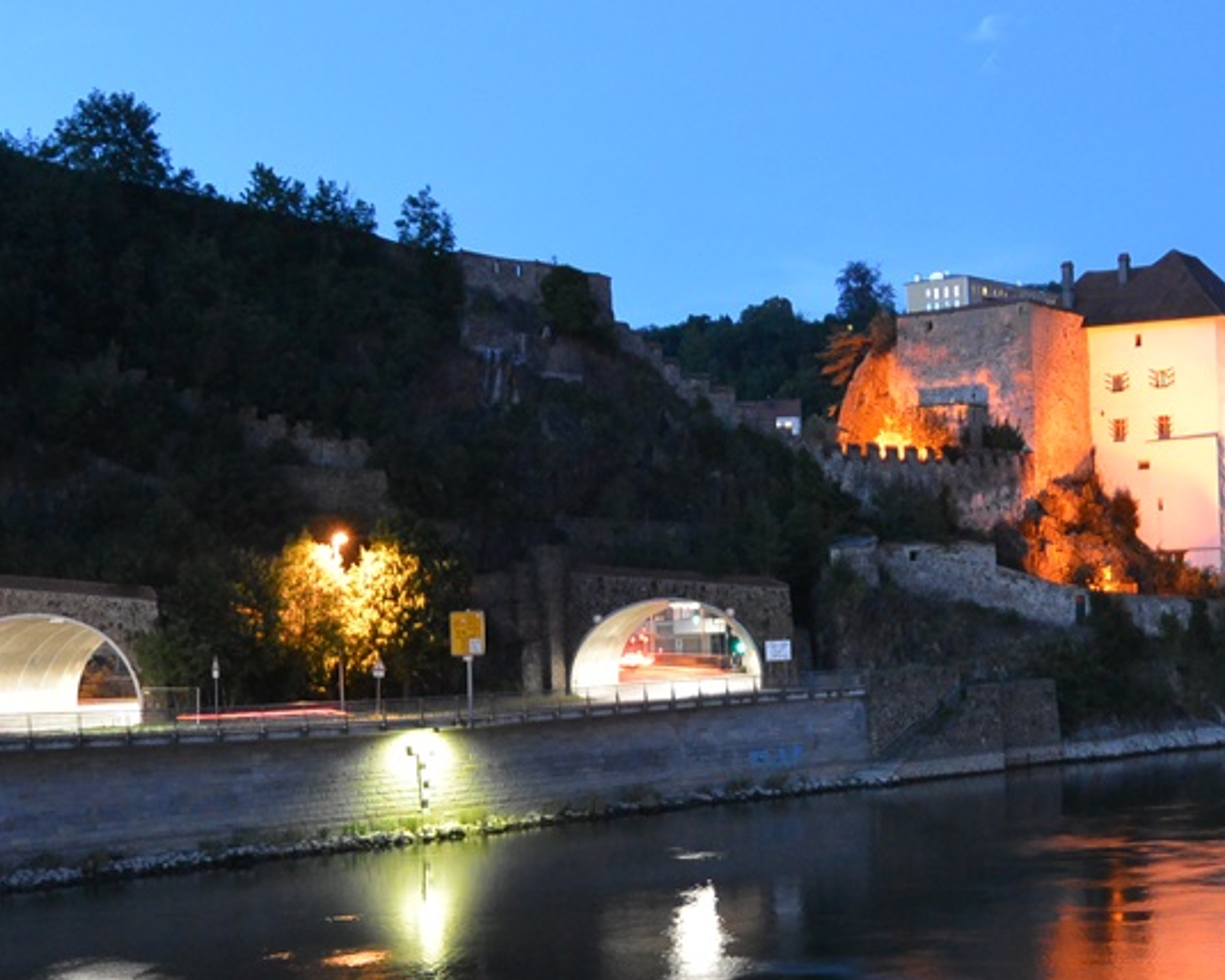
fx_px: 1994
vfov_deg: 27.5
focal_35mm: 55
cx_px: 806
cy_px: 640
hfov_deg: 33.9
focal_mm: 11
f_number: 4
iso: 800
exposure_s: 1/1.3
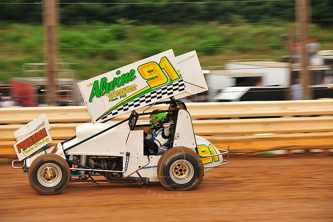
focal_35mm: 155
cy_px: 111
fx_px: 1433
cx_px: 166
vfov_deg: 8.8
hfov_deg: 13.3
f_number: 8
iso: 500
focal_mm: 155
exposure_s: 1/320
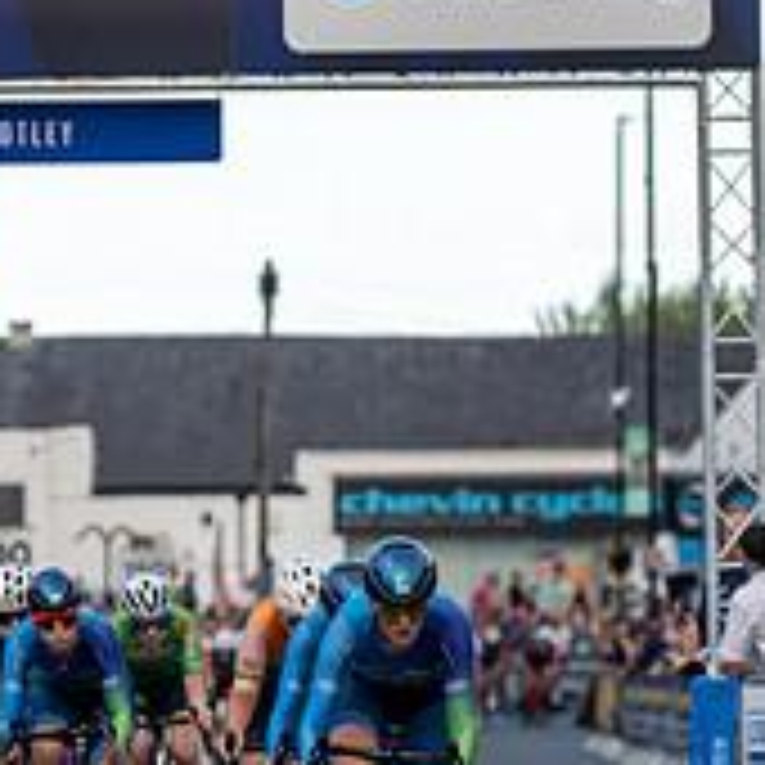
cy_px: 757
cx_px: 422
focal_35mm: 458
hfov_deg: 3.8
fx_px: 11451
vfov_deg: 3.8
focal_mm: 108
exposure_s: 1/1000
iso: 250
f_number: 3.2
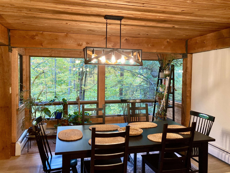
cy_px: 86
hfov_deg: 63.5
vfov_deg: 49.7
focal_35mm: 28
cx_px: 115
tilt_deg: -2.7
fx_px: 186
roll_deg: -0.2
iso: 320
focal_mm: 3.99
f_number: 1.8
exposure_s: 1/60
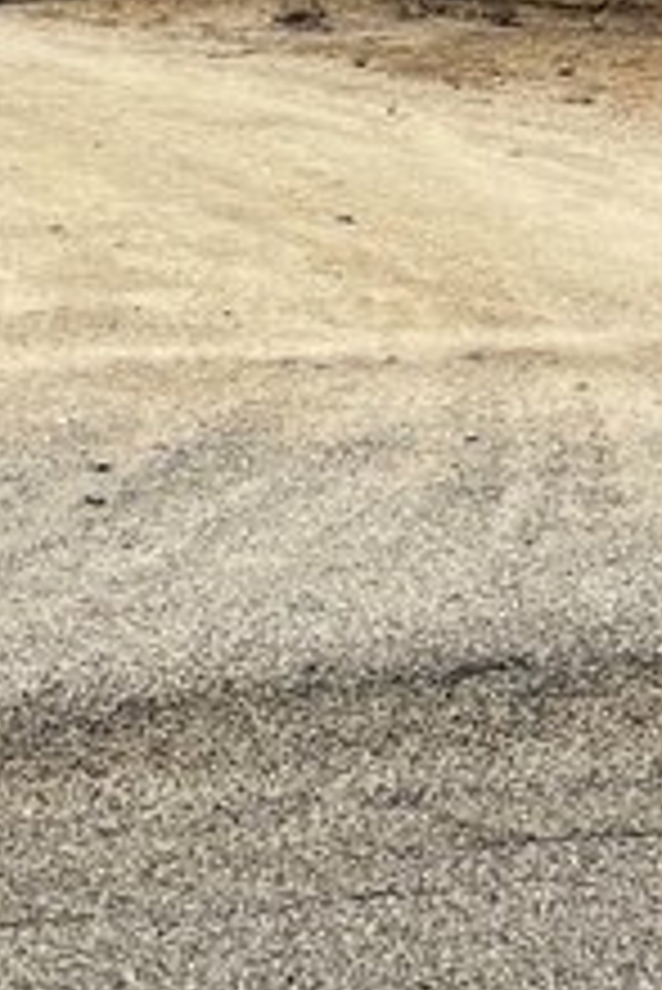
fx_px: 3470
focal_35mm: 126
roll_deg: +2.6
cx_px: -14
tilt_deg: -4.4
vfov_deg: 16.1
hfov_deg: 10.8
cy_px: 144
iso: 50
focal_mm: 5.7
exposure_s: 1/6993
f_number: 1.5
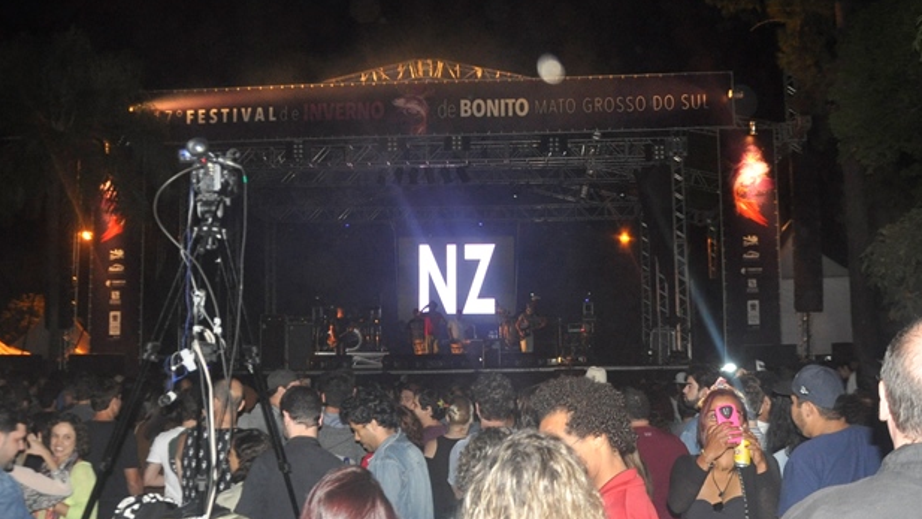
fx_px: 1051
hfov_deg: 47.4
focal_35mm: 43
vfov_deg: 27.7
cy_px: 230
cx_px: 454
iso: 800
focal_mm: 18
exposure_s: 1/60
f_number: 4
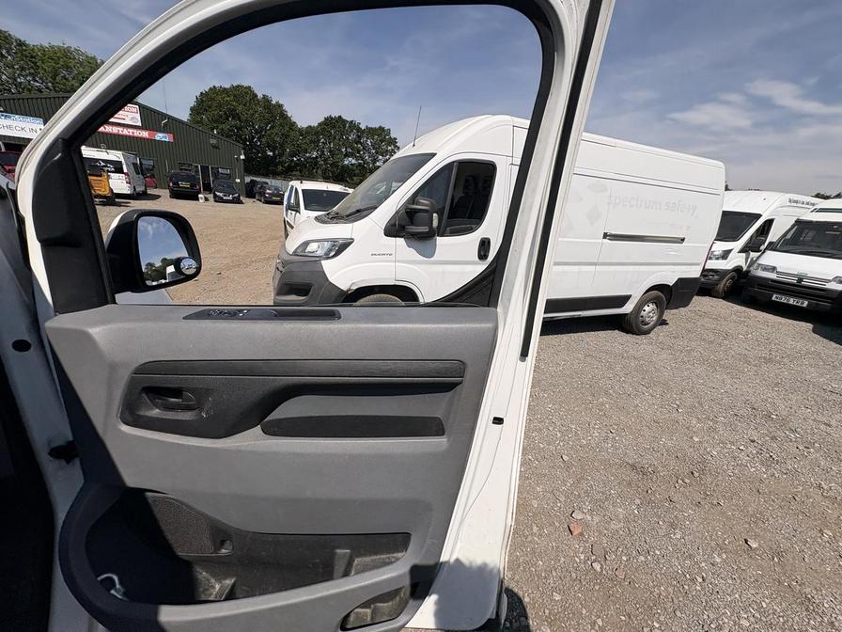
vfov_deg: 85.7
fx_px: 341
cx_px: 421
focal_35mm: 14
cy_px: 316
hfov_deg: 102.1
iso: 50
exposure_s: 1/2874
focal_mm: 2.22
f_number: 2.2
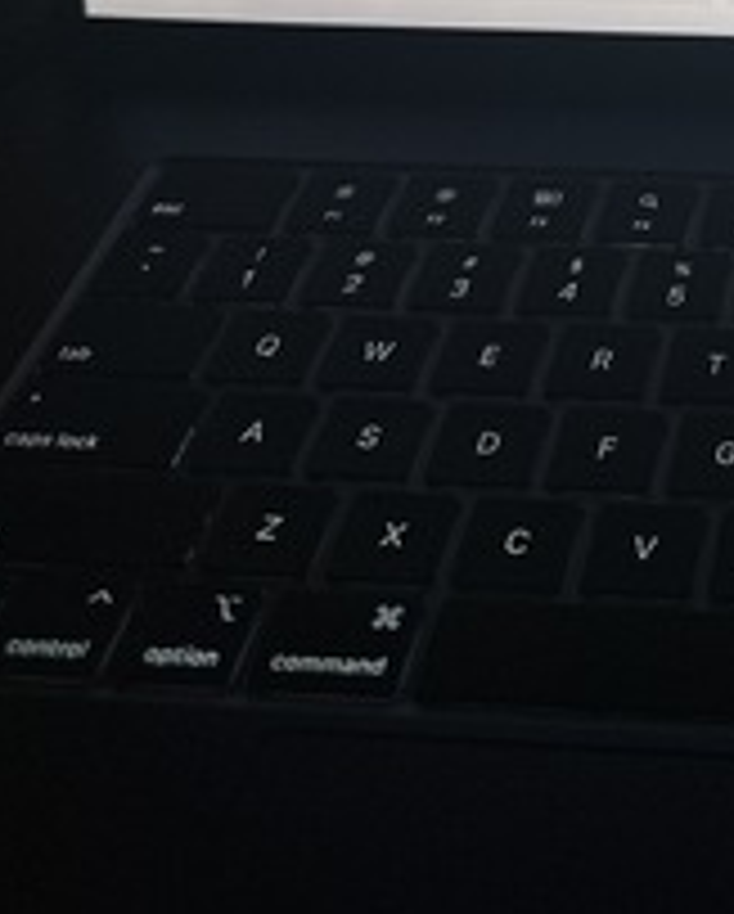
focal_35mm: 66
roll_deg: -1.4
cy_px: -241
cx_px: 941
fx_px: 1788
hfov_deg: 21.2
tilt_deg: -24.3
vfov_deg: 25.2
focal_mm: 6.86
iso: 160
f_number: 1.78
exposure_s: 1/120
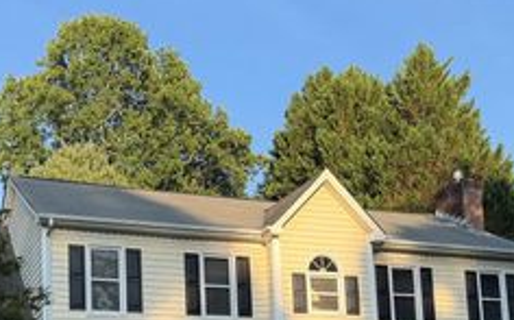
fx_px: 756
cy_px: 360
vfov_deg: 22.4
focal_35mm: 54
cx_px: 161
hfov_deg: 37.1
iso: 80
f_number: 1.78
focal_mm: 6.76
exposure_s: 1/1091
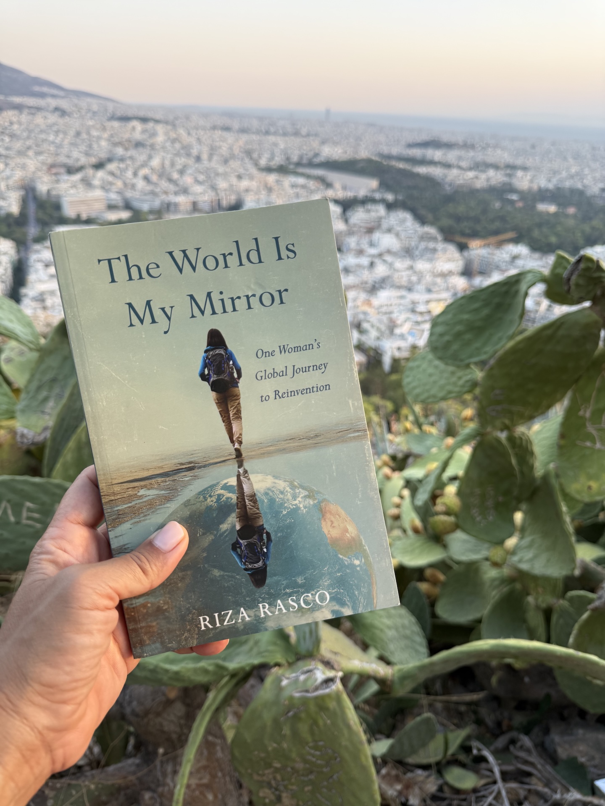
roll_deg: -3.1
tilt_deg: -26.9
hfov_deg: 56.8
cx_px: 302
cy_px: 403
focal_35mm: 24
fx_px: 559
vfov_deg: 71.6
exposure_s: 1/289
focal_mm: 6.76
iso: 100
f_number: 1.78
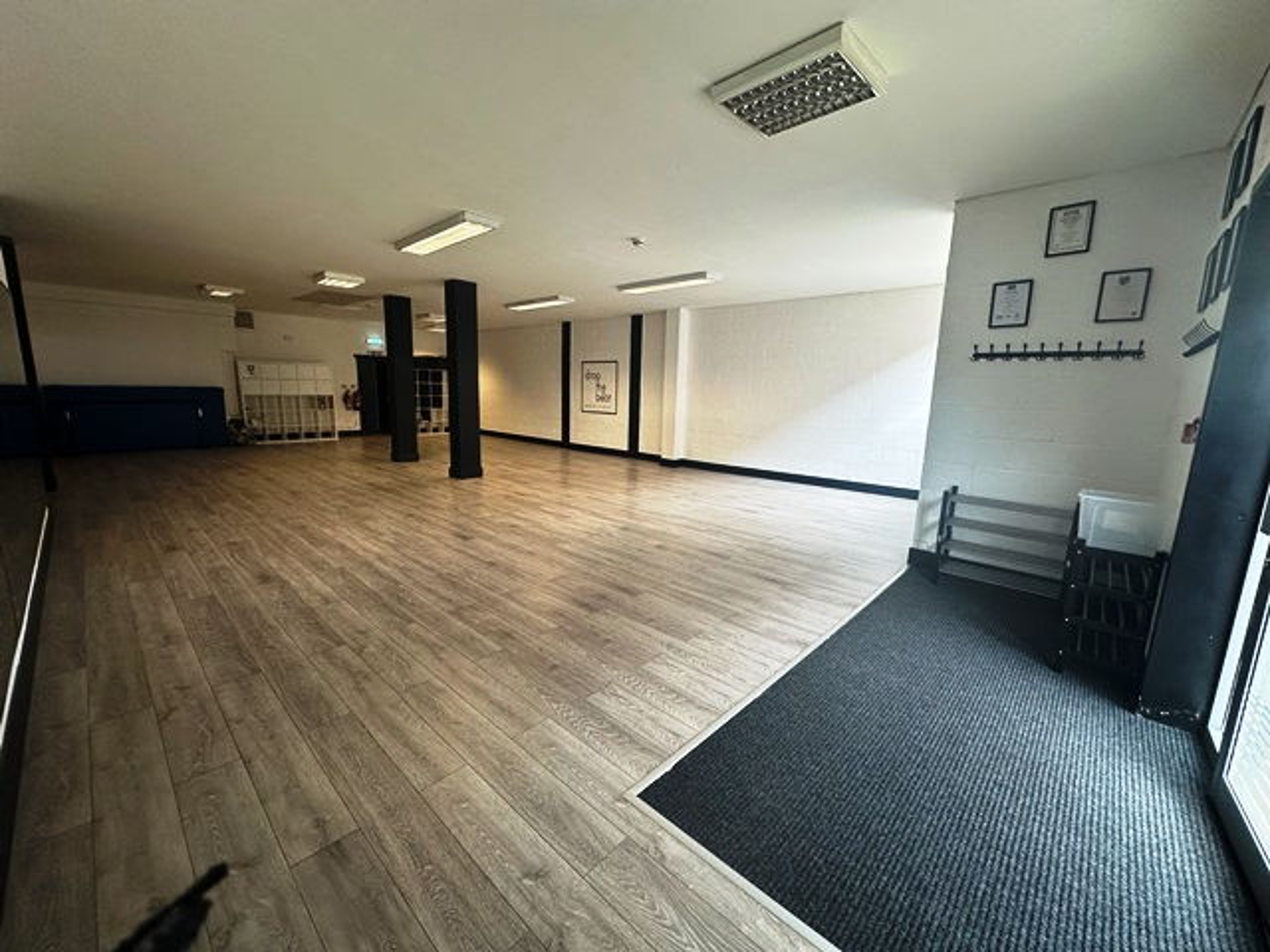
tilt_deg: -9.1
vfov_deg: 85.7
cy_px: 476
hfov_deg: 102.1
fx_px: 514
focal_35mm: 14
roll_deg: -1.9
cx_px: 635
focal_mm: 2.22
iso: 160
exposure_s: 1/100
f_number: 2.2
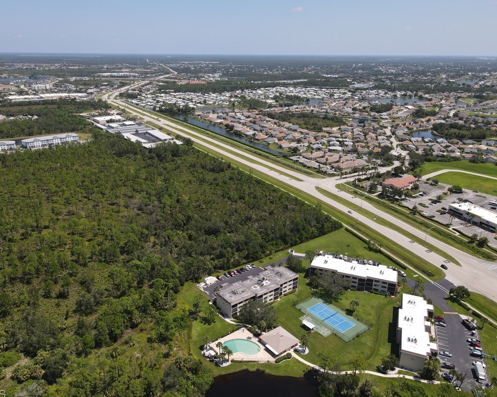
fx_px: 382
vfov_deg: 54.9
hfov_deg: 66.0
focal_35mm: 26
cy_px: 200
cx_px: 230
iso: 110
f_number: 2.8
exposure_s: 1/800
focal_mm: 4.5
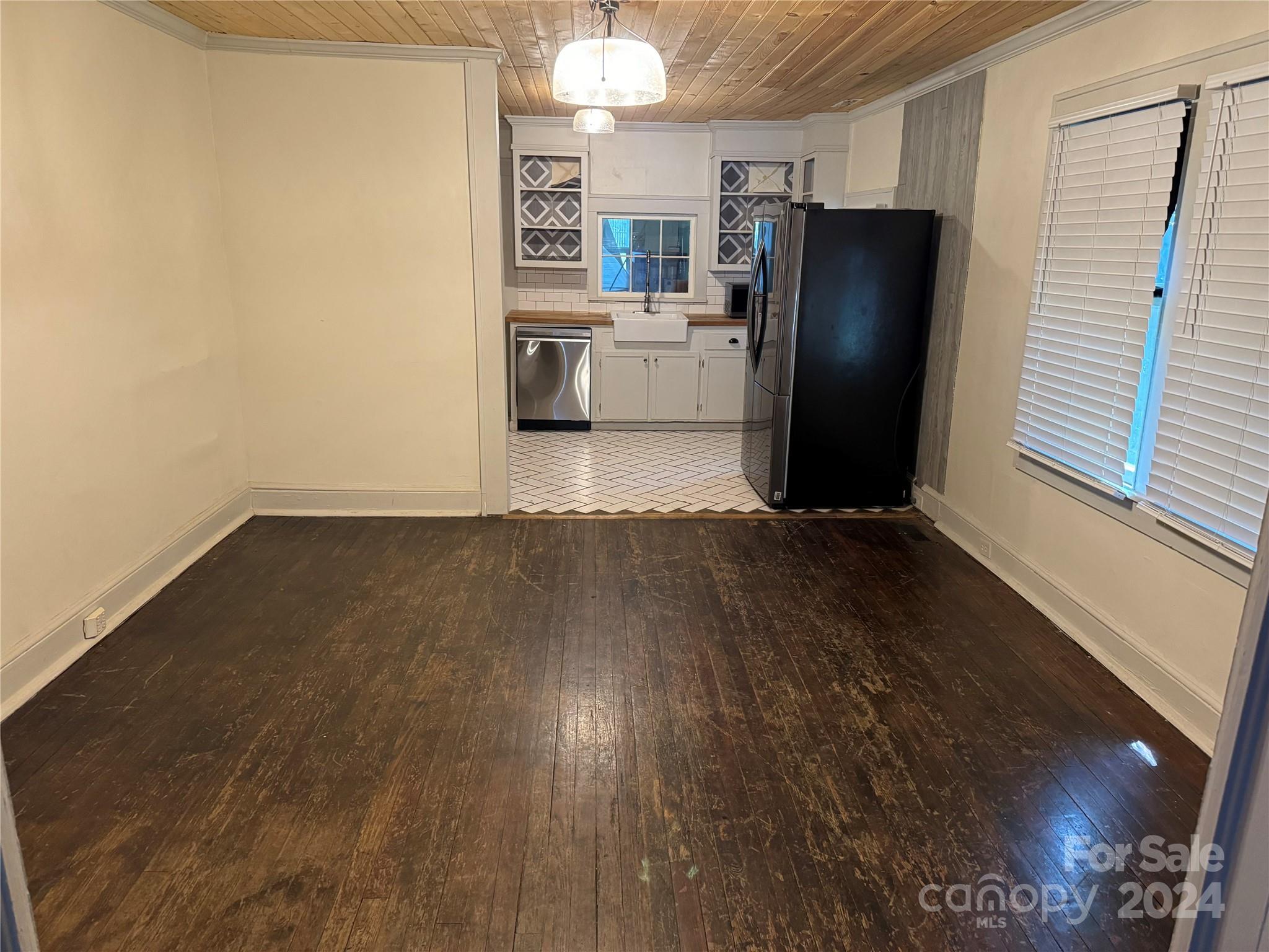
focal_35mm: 24
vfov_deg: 56.8
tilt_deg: -14.3
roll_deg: -2.0
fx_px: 880
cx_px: 634
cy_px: 476
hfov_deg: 71.6
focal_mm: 6.86
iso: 500
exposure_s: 1/60
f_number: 1.78
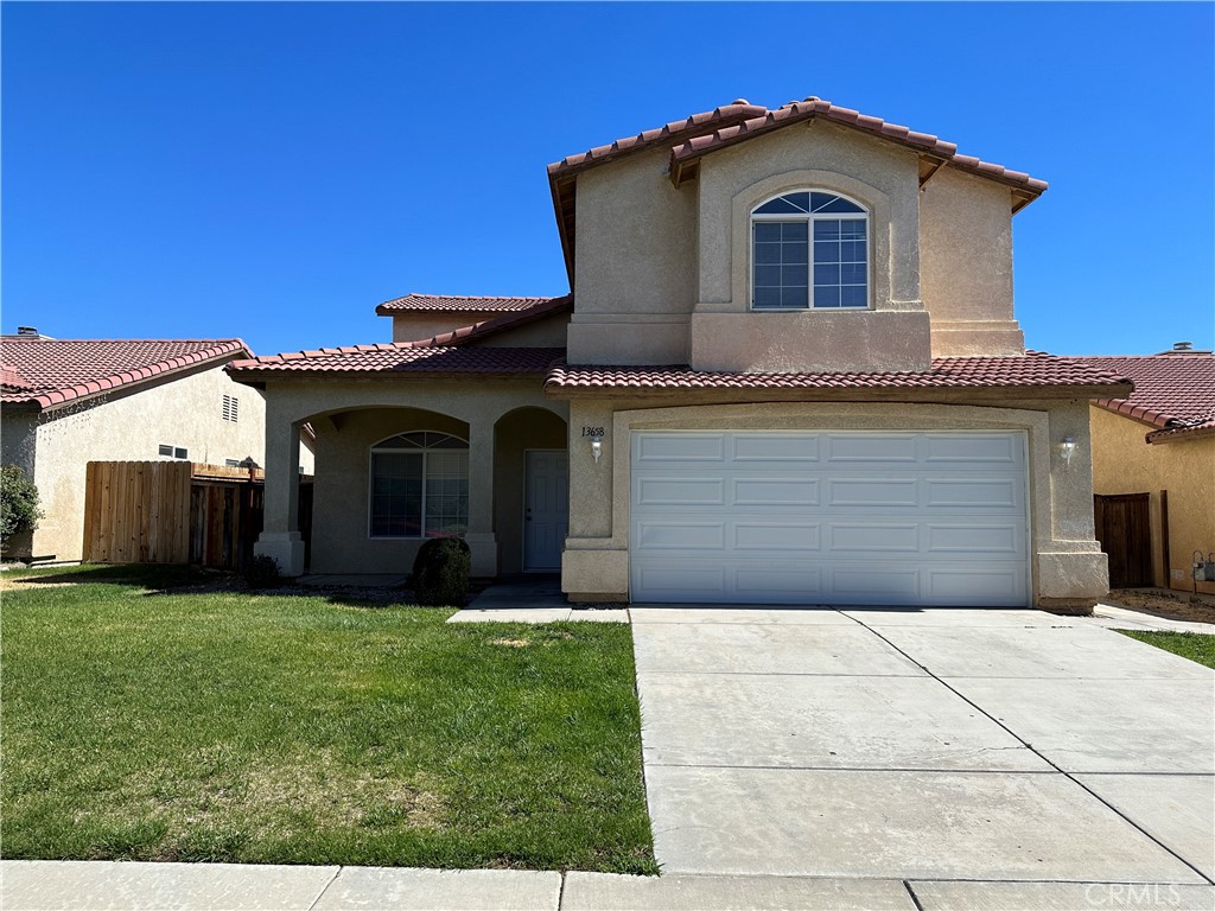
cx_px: 608
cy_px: 456
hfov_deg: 71.6
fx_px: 842
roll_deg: +0.1
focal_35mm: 24
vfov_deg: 56.8
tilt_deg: +3.3
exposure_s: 1/5000
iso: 80
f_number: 1.78
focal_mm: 6.86
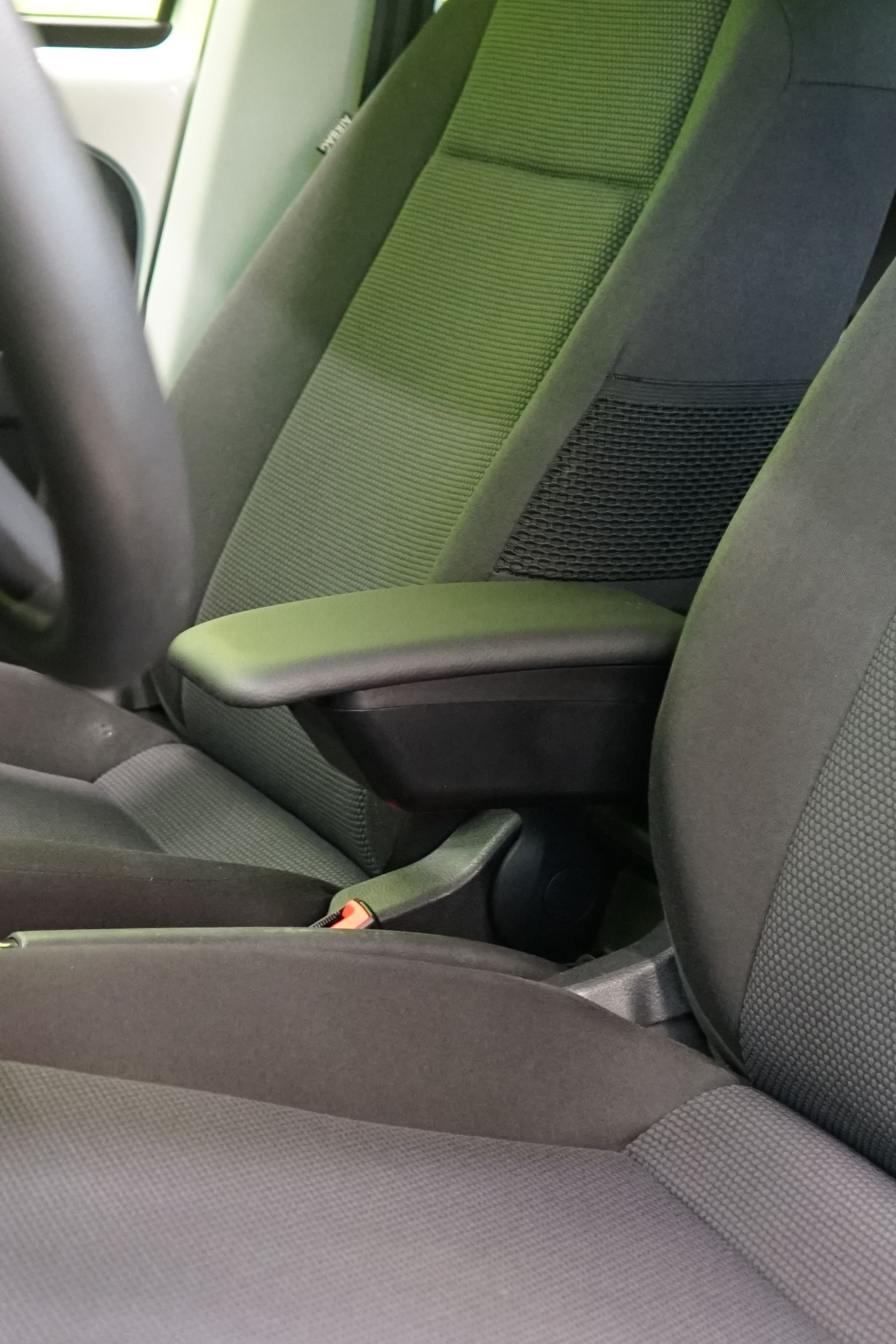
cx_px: 586
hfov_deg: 20.9
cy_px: 729
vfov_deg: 30.9
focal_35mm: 65
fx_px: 2426
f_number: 4
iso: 2500
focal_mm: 29
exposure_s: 1/20
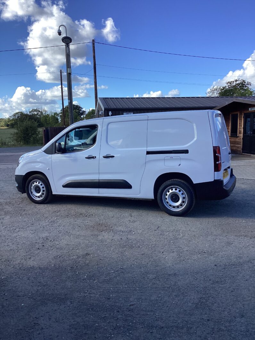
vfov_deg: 58.3
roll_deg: +1.6
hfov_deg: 45.5
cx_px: 128
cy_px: 170
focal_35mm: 31
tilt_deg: -7.1
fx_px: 304
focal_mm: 3.3
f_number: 2.4
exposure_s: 1/776
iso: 25
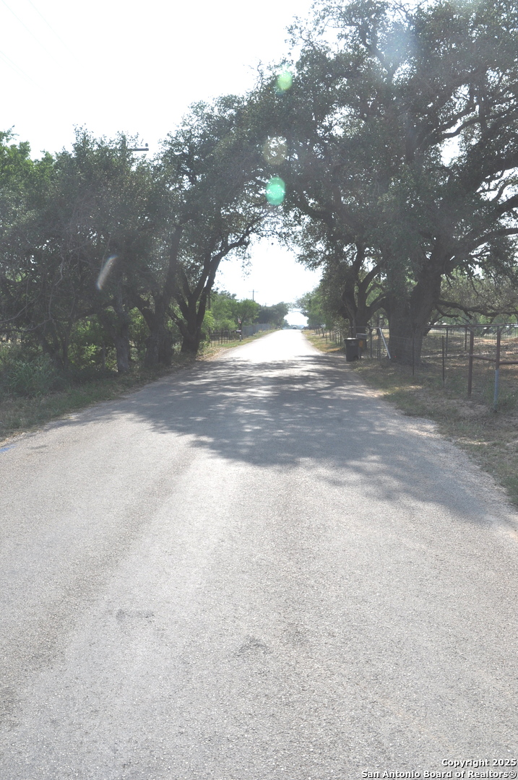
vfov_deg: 57.3
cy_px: 390
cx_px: 259
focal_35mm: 33
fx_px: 714
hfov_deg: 39.9
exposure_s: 1/400
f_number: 10
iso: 200
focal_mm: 22
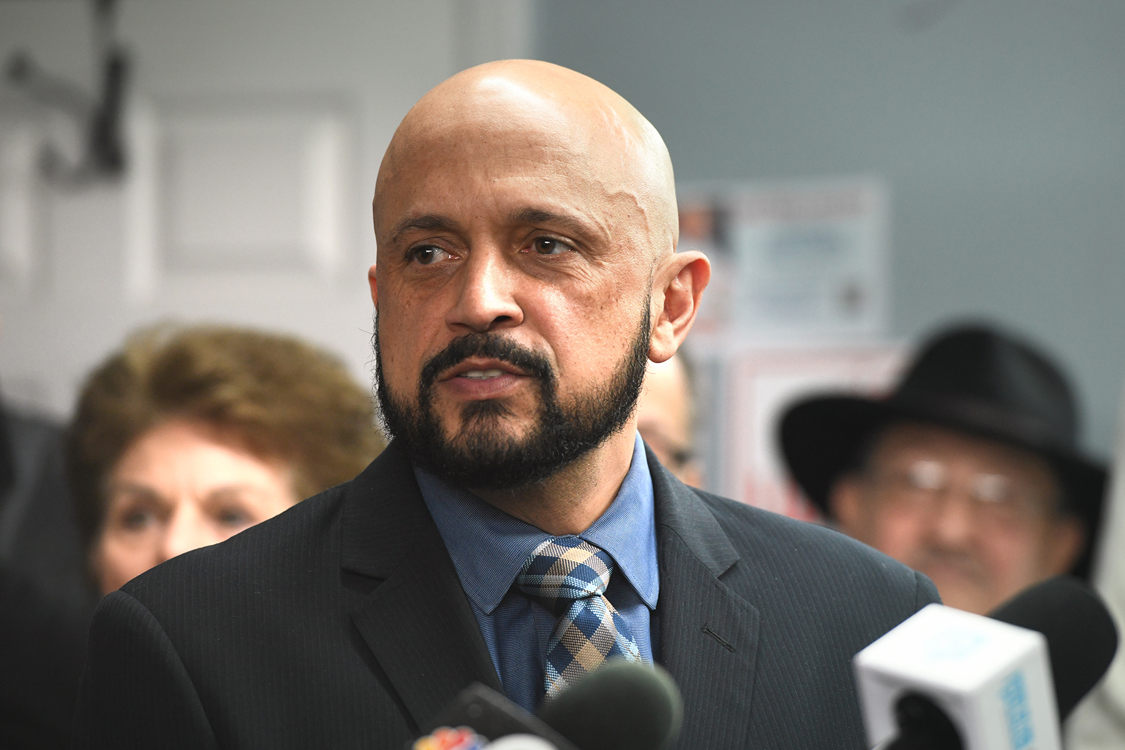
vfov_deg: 6.9
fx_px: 6250
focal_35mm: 200
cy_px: 375
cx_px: 562
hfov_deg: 10.3
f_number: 5
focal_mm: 200
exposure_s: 1/80
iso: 1600
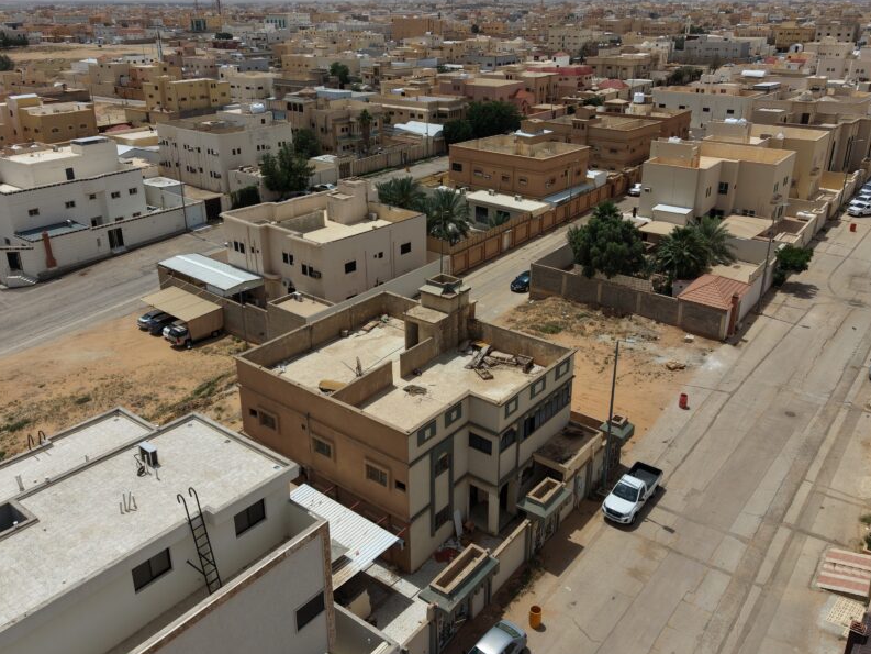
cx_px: 439
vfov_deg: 45.4
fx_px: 780
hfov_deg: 58.3
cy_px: 295
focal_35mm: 31
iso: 120
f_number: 1.8
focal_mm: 8.67
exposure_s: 1/8000
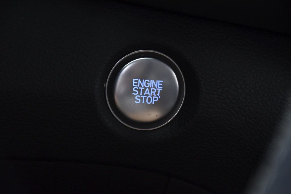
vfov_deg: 6.5
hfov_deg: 9.8
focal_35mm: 210
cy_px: 97
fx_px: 1698
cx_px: 146
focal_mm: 140
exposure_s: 1/50
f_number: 5.6
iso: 1250
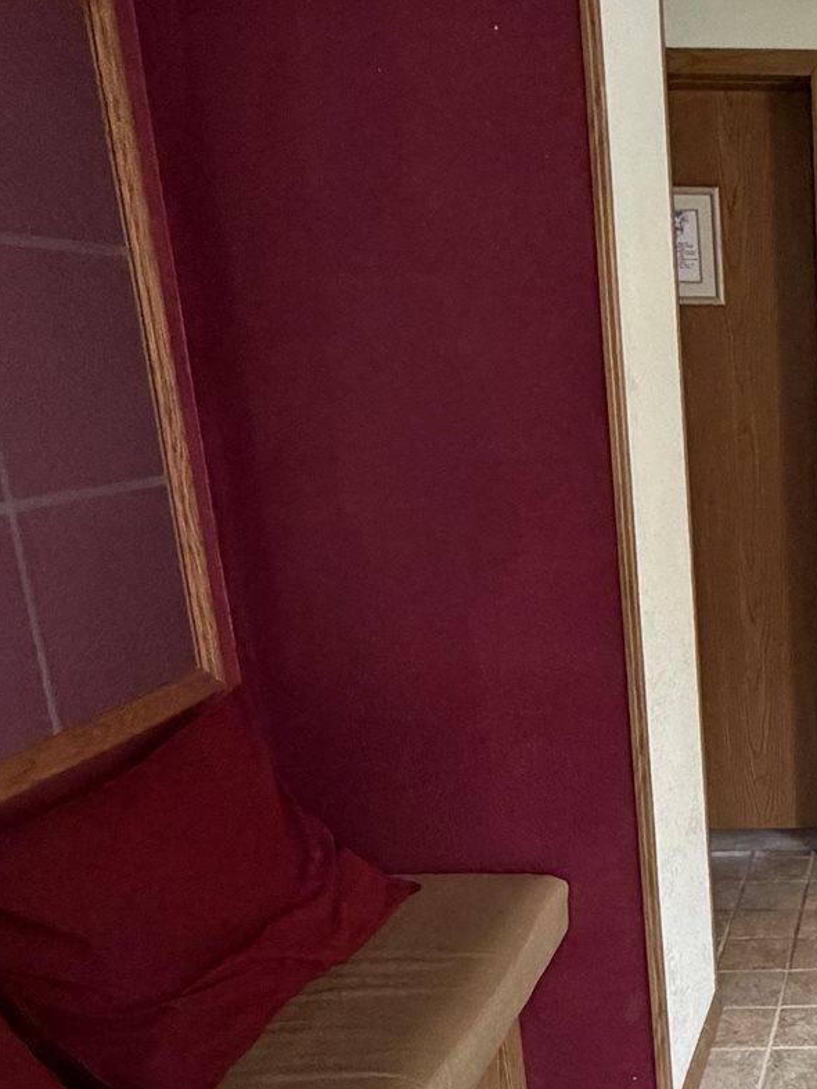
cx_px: 1000
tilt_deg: -14.7
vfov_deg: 45.1
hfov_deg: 29.7
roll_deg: -3.4
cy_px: 728
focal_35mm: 41
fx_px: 1291
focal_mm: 2.22
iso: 400
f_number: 2.2
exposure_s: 1/60
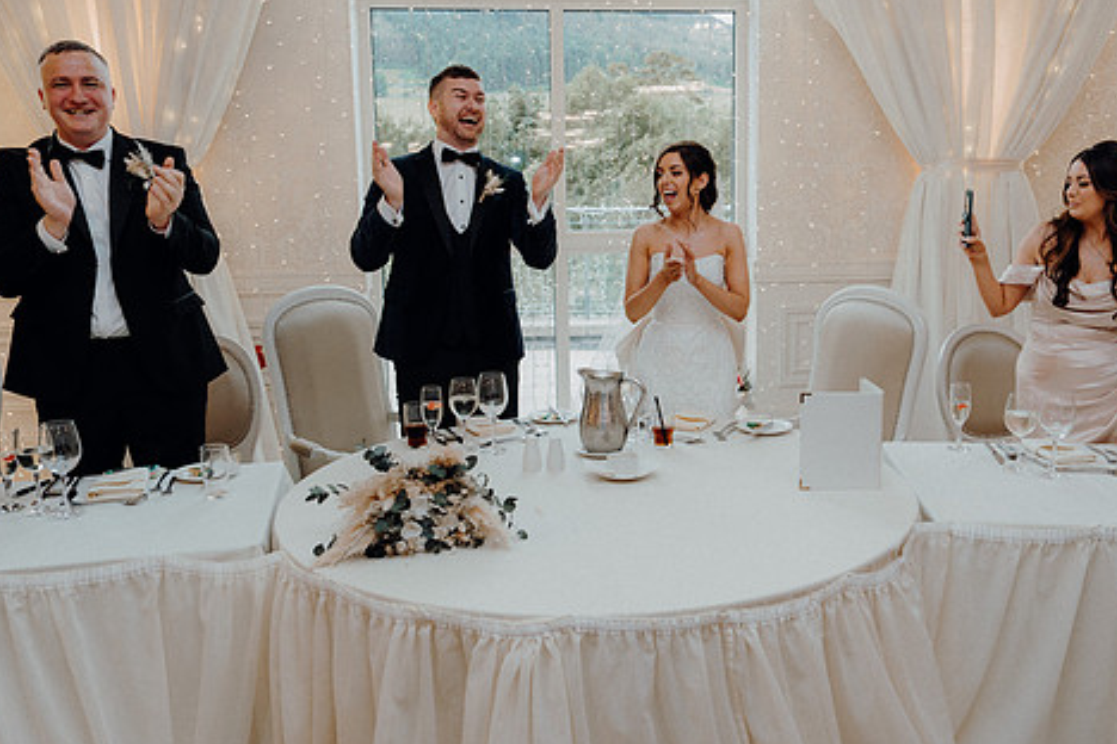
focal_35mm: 31
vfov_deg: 42.3
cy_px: 337
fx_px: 962
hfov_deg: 60.1
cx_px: 623
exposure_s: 1/160
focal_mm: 25
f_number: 3.5
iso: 1000
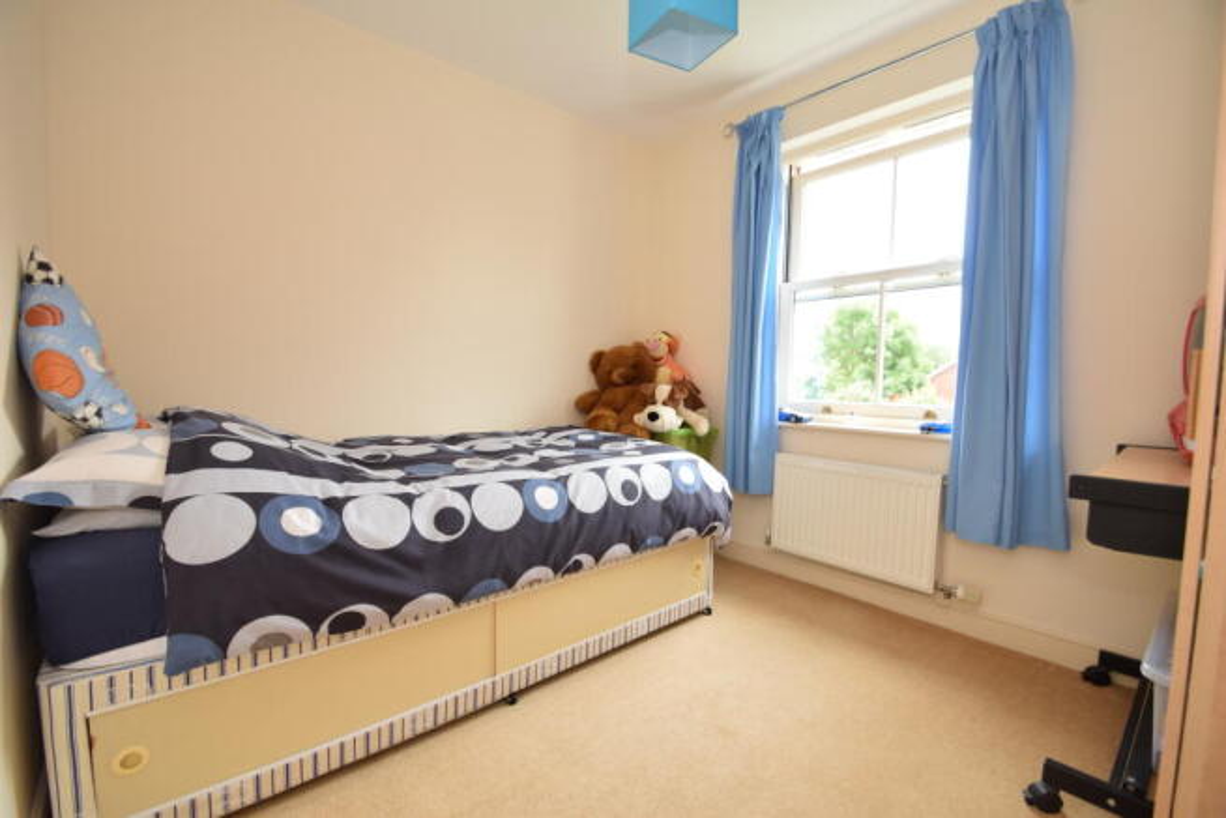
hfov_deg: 100.4
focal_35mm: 15
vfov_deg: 77.4
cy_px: 409
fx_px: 511
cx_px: 613
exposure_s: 1/100
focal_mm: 10
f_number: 5
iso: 800
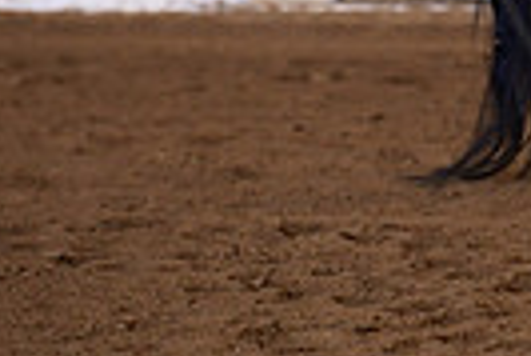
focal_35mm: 870
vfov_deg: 1.6
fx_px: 12846
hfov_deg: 2.4
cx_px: 934
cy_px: -182
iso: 2500
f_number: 4
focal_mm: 200
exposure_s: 1/200
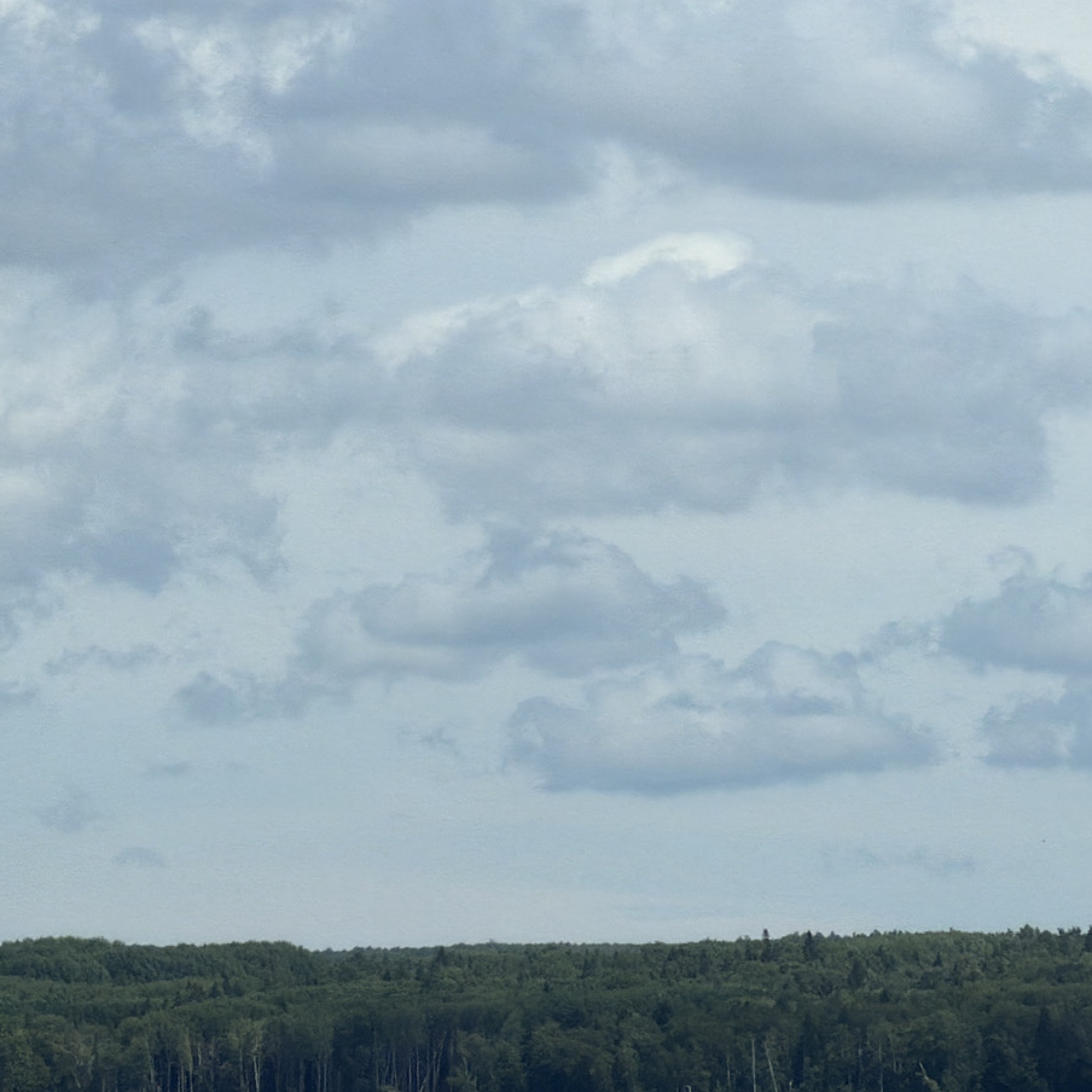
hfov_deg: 4.5
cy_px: 902
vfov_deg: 4.5
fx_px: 13955
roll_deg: +1.2
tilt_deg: +0.8
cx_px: 709
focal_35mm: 391
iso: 16
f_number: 2.8
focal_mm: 16.89
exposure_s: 1/735
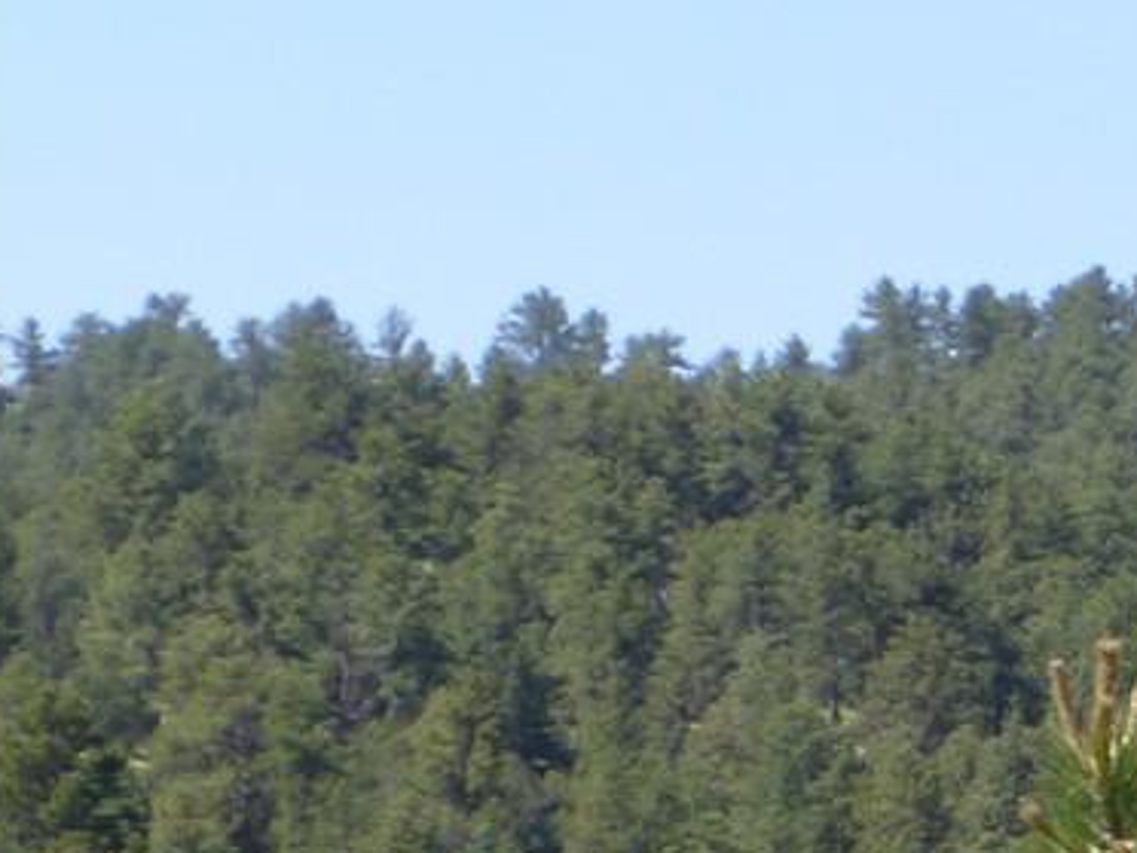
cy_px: 994
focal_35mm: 366
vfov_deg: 4.1
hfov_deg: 5.3
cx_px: 2402
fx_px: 12022
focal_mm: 15.1
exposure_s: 1/250
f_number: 4.6
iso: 80
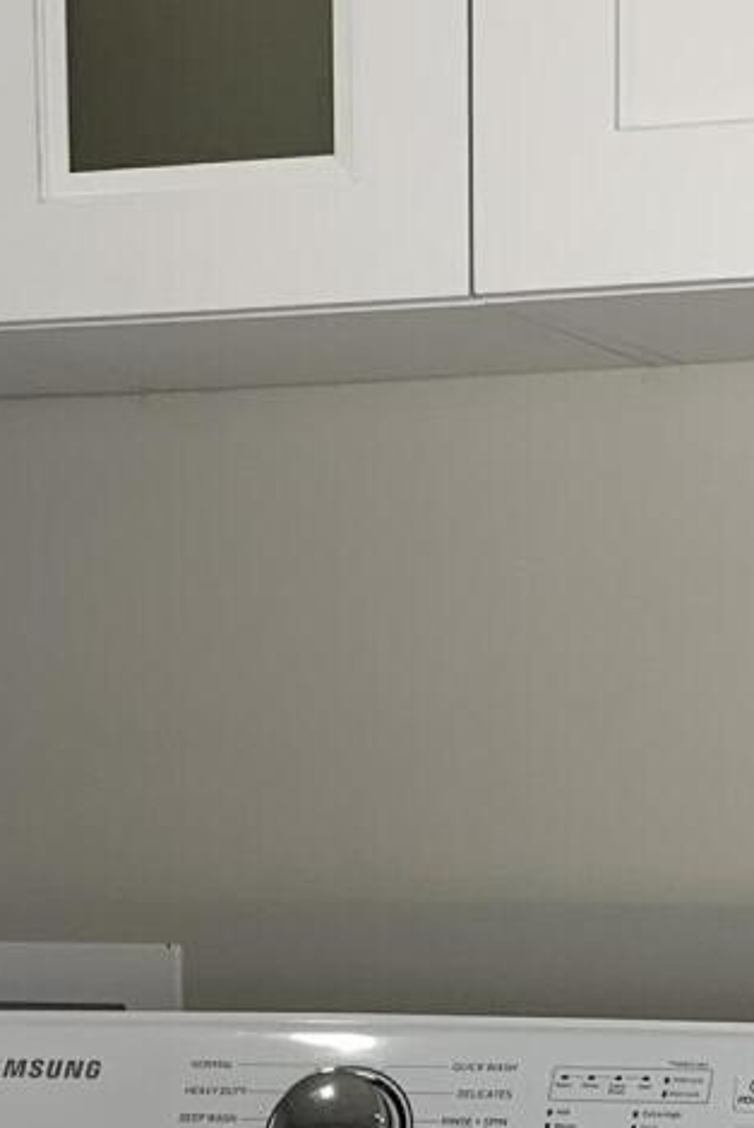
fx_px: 3607
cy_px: 1114
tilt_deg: -4.3
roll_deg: +0.1
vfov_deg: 17.4
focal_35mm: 115
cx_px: 444
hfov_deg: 11.9
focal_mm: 4.25
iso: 64
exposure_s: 1/120
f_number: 1.8
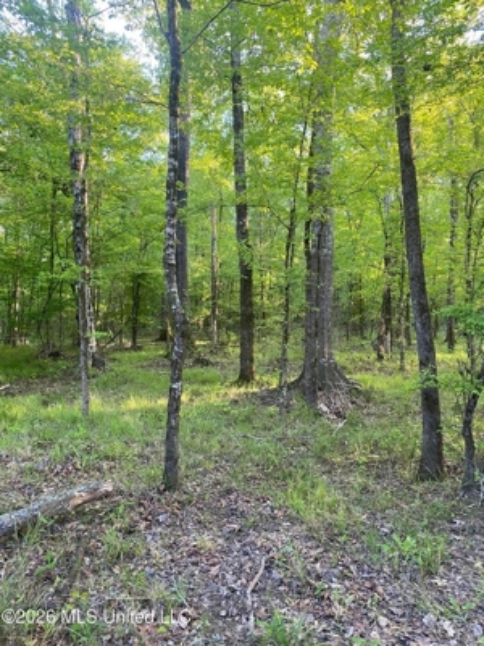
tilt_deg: -0.2
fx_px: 485
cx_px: 242
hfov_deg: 53.1
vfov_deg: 67.3
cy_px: 323
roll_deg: +0.2
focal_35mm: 26
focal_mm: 4.25
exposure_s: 1/70
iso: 125
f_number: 1.8
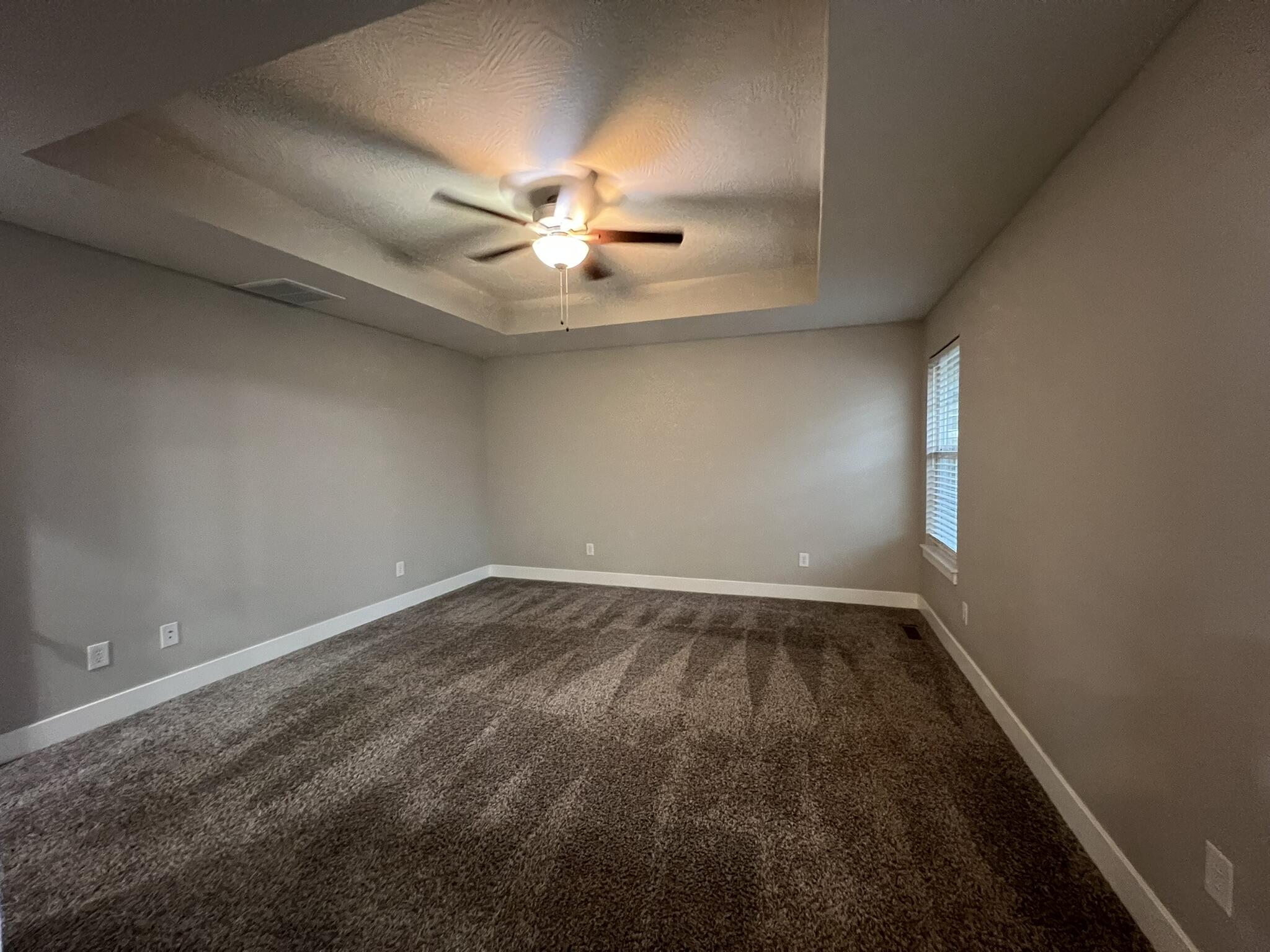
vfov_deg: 89.9
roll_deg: +0.7
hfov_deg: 106.2
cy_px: 476
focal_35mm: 13
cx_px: 635
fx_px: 477
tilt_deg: -3.5
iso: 800
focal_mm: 1.57
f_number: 1.8
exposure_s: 1/40
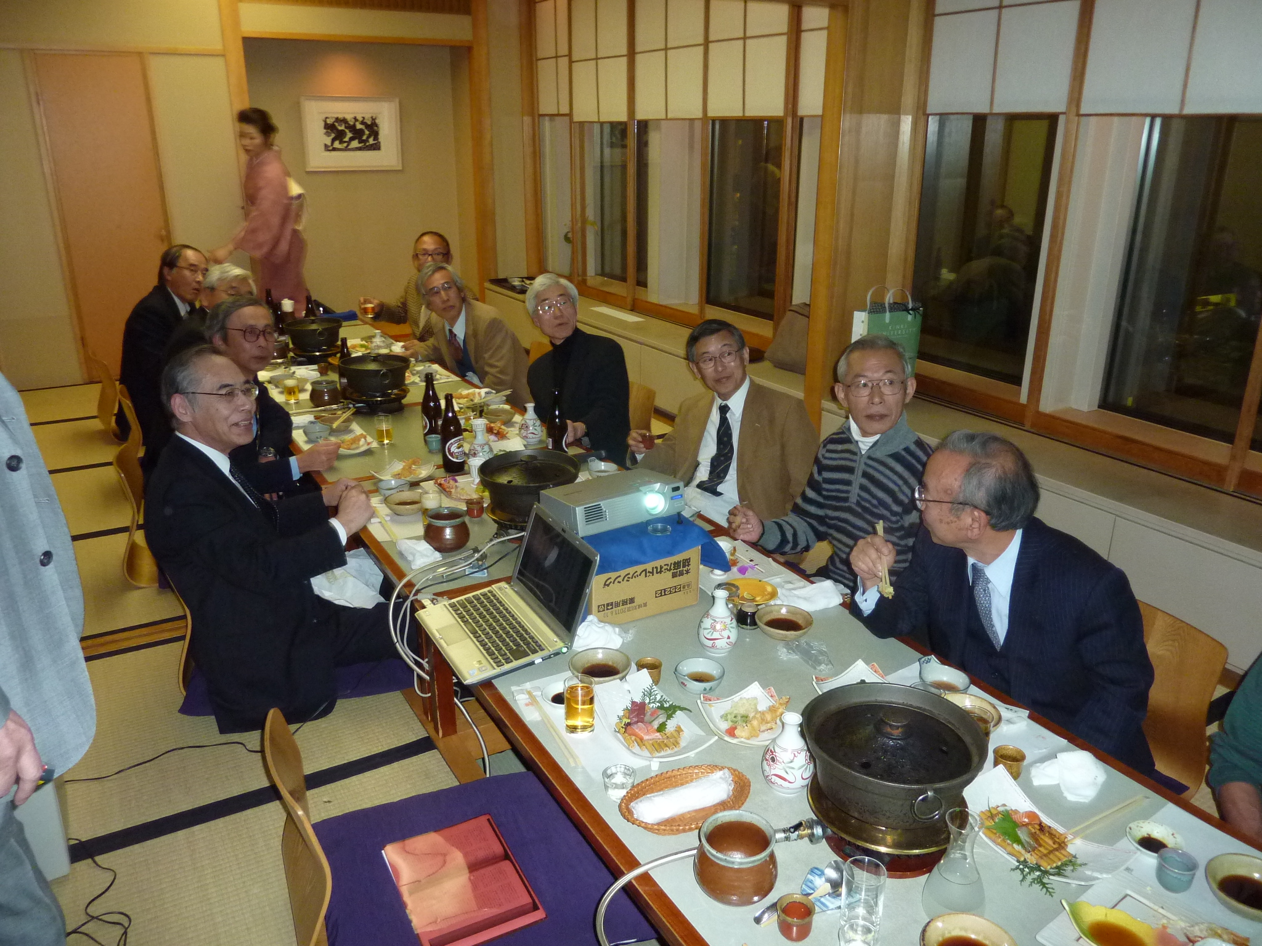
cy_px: 473
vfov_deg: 54.9
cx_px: 631
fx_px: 911
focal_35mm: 25
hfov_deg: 69.4
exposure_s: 1/30
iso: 320
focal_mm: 4.1
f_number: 3.3
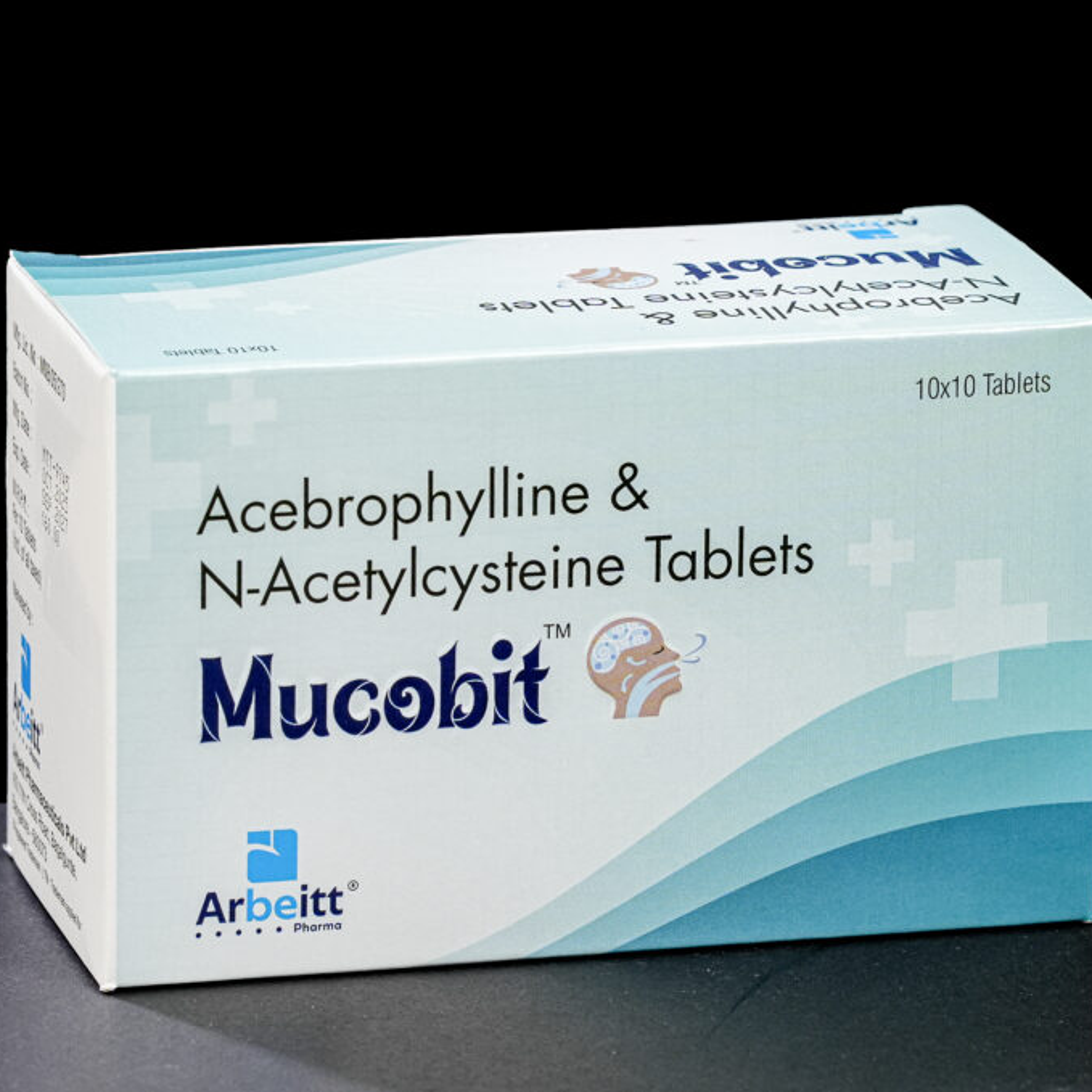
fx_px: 3890
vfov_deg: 16.0
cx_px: 556
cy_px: 546
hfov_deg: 16.0
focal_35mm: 109
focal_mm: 85
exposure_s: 1/80
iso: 800
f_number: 6.3
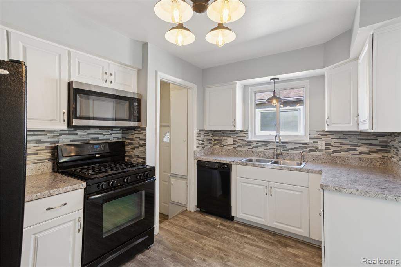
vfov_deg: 77.3
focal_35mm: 15
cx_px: 200
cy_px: 134
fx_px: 167
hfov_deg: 100.4
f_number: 8
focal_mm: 10
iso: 400
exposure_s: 1/30
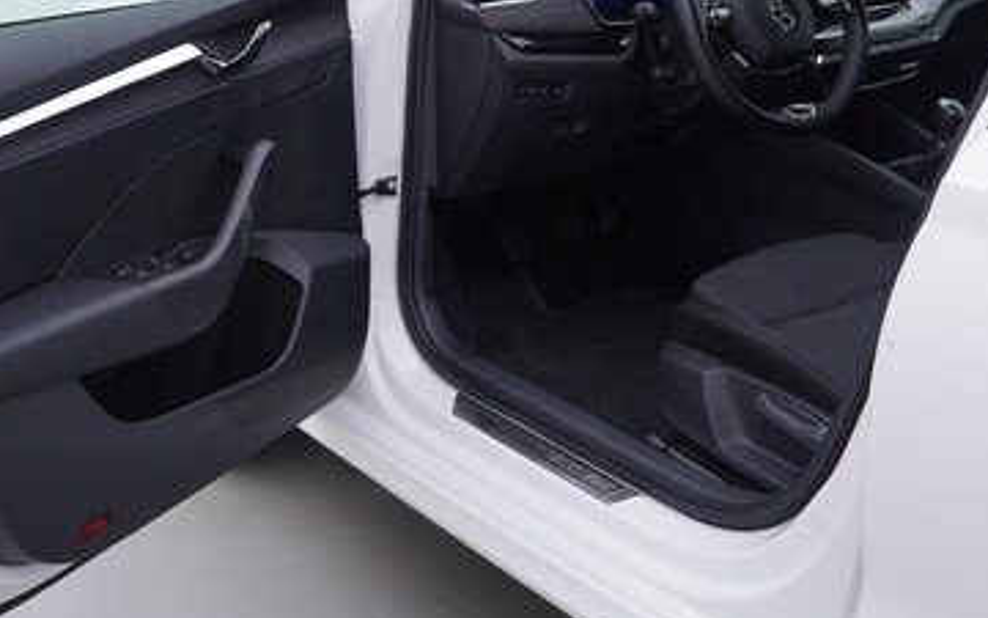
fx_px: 1508
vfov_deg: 23.0
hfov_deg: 36.2
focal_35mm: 56
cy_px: 194
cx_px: 423
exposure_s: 1/60
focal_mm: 24
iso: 125
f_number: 3.5
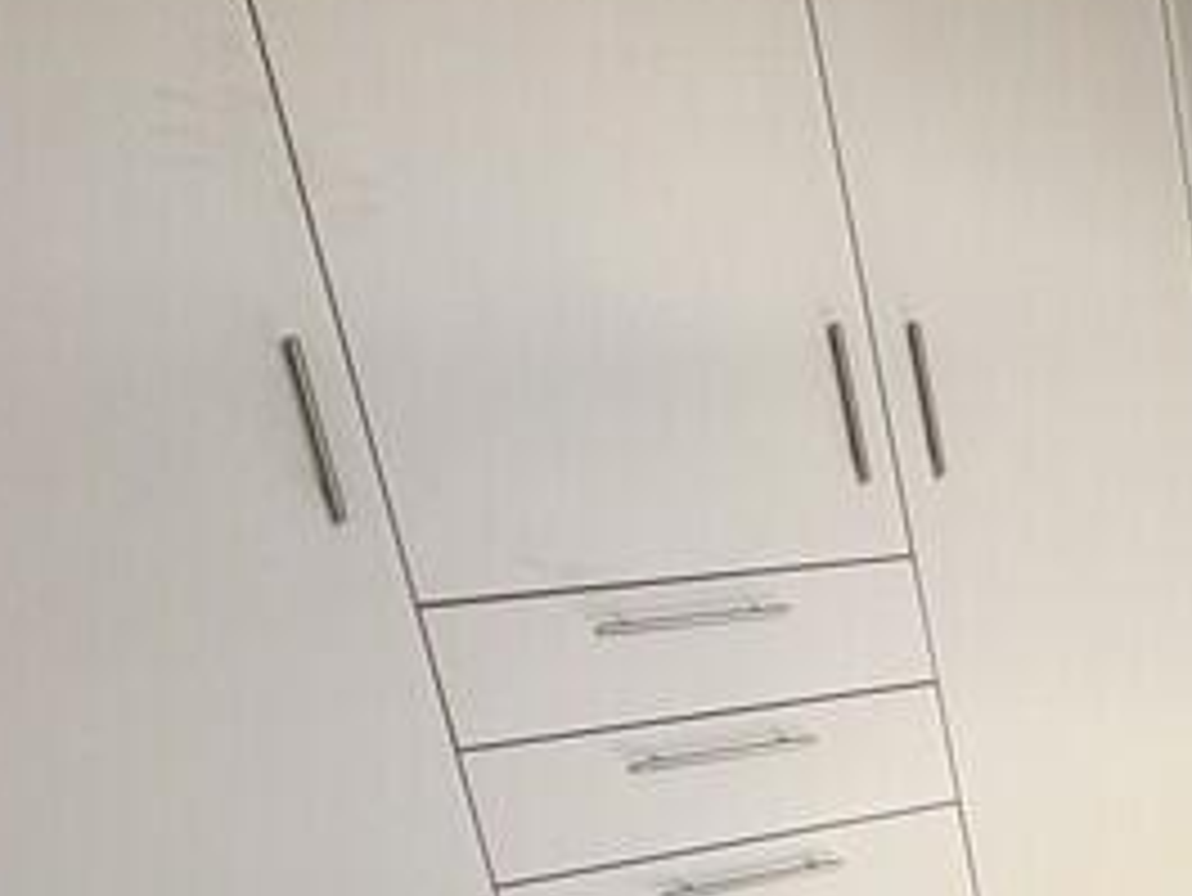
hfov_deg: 23.3
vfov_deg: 25.8
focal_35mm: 54
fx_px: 1860
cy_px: 869
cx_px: 2024
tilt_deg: -19.2
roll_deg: +0.0
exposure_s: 1/100
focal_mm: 2.22
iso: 50
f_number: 2.2
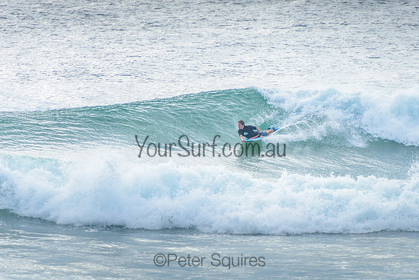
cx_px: 257
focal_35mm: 478
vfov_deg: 2.9
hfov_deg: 4.3
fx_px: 5566
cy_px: 124
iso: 200
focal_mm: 390
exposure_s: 1/2000
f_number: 5.6
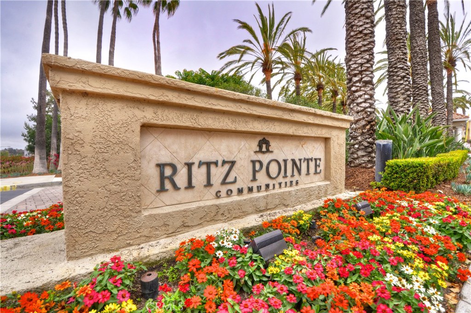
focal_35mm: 15
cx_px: 236
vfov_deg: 77.2
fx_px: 196
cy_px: 156
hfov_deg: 100.5
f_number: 11
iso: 200
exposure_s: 1/250
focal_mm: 10
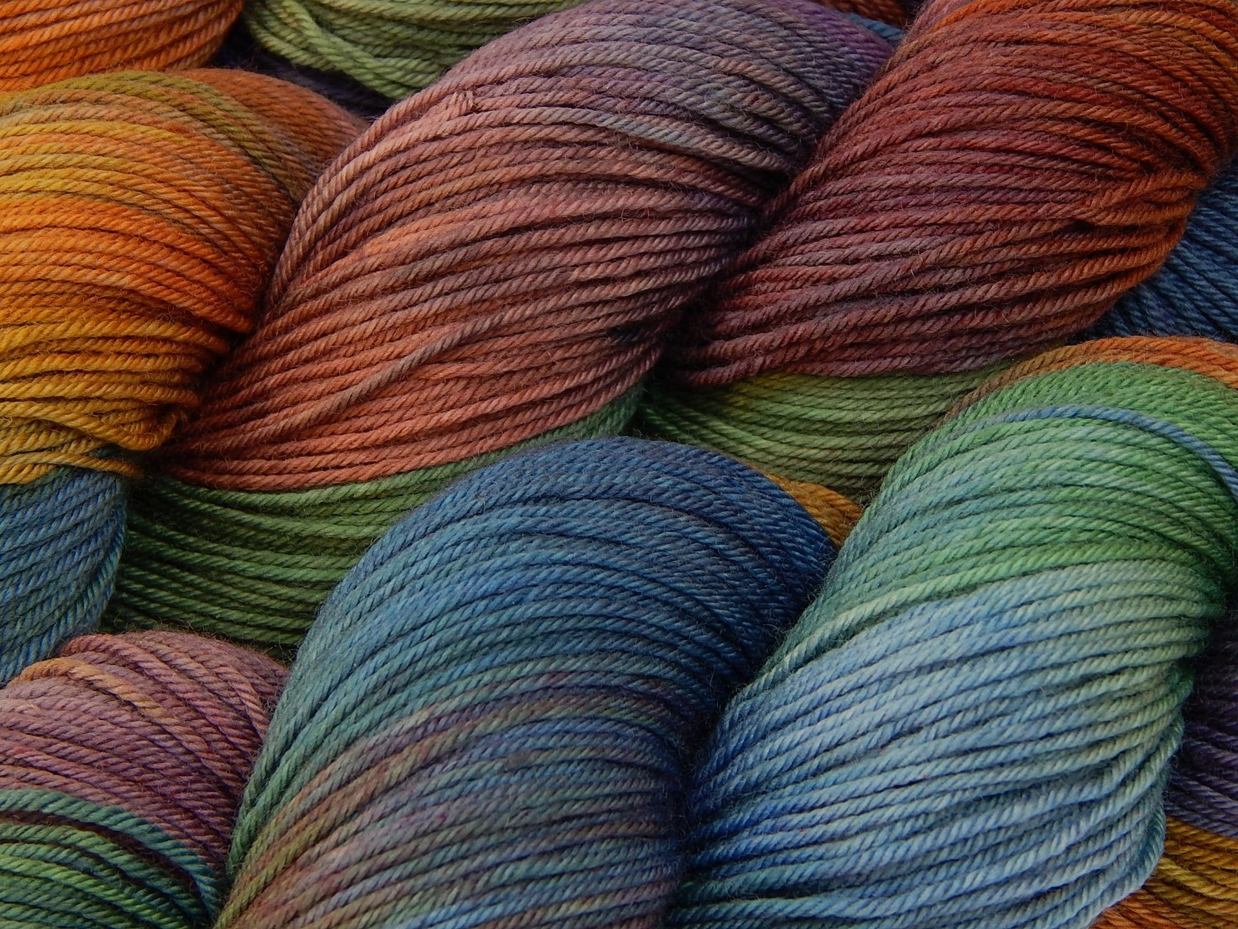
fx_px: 3755
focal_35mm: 105
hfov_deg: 18.7
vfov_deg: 14.1
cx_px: 619
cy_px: 464
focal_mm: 18.7
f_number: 4.5
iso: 125
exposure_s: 1/13
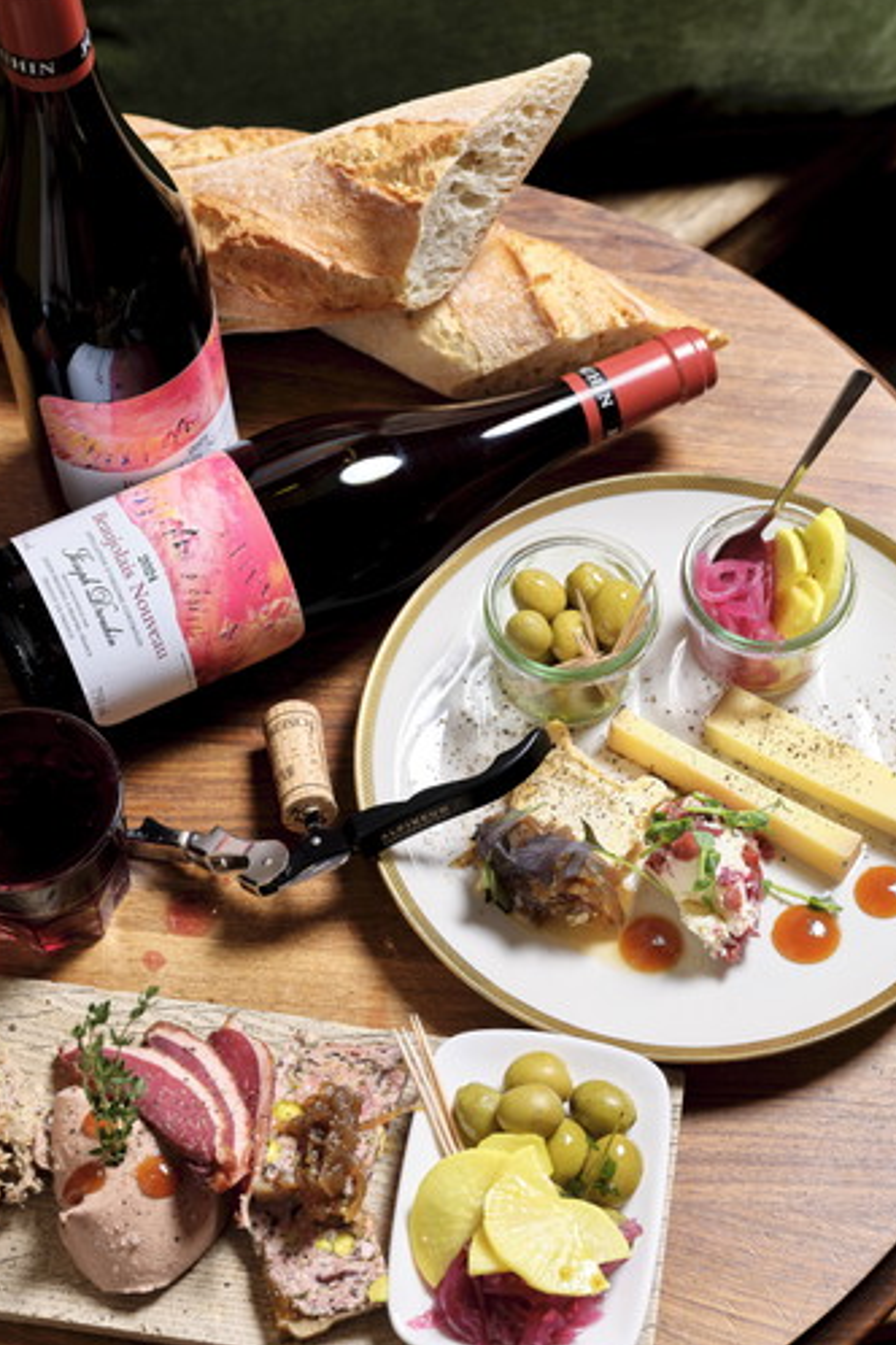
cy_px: 820
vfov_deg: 28.4
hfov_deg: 19.2
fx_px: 2650
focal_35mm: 71
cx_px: 467
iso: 400
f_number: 7.1
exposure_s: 1/60
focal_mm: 64
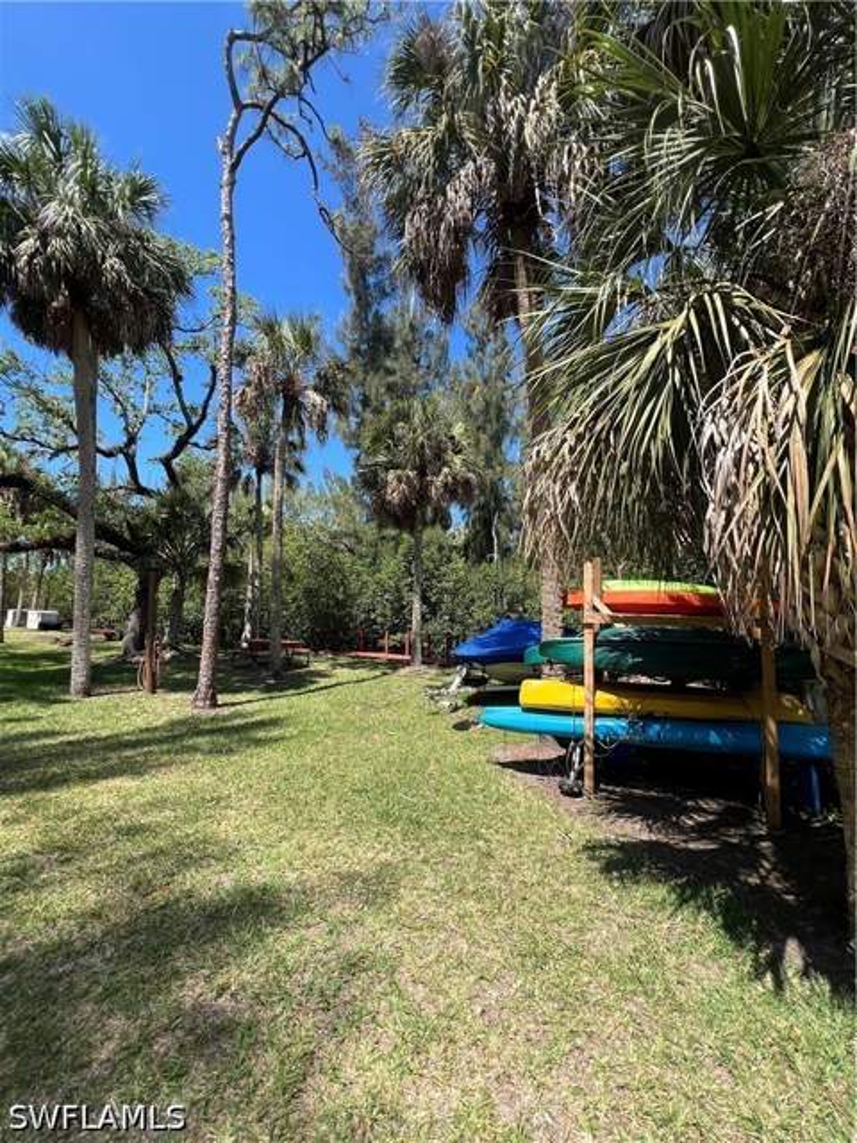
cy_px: 572
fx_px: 429
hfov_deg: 89.9
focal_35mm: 13
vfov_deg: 106.2
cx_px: 428
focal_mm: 1.57
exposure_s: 1/834
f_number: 1.8
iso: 32
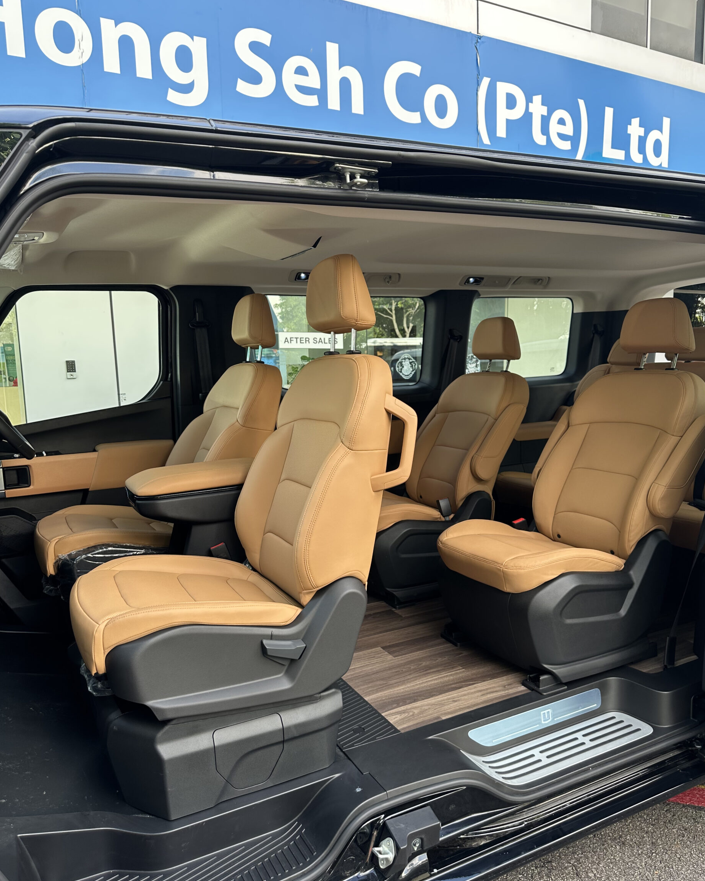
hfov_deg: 54.9
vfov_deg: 65.9
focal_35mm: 26
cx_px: 361
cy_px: 475
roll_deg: +1.0
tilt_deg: -7.2
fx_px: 678
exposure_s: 1/138
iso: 64
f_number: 1.78
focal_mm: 6.86
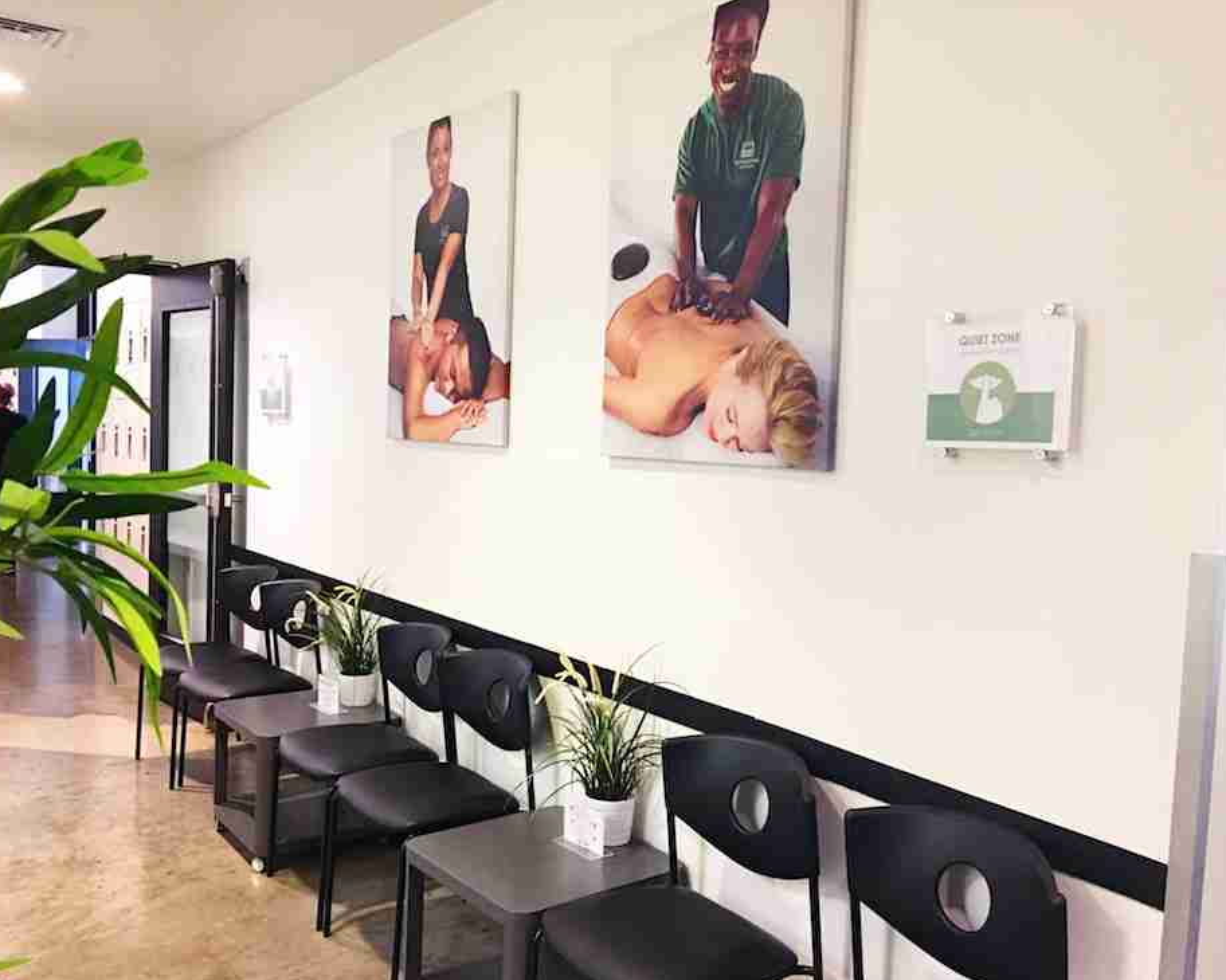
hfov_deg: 57.1
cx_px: 573
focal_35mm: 31
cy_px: 501
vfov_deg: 47.1
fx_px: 1125
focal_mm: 4.15
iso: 50
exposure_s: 1/4
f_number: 2.2
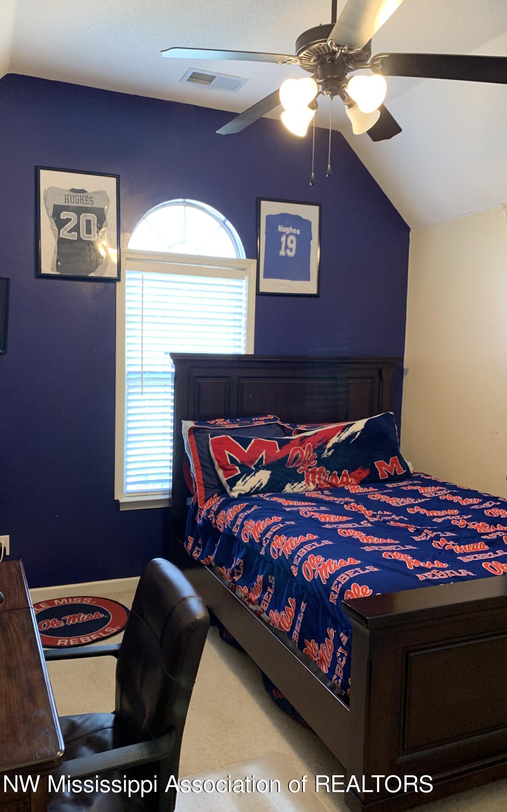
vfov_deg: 66.5
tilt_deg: -4.3
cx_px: 235
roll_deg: -1.4
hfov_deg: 44.5
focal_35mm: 28
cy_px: 403
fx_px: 619
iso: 250
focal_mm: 4.25
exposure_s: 1/40
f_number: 1.8
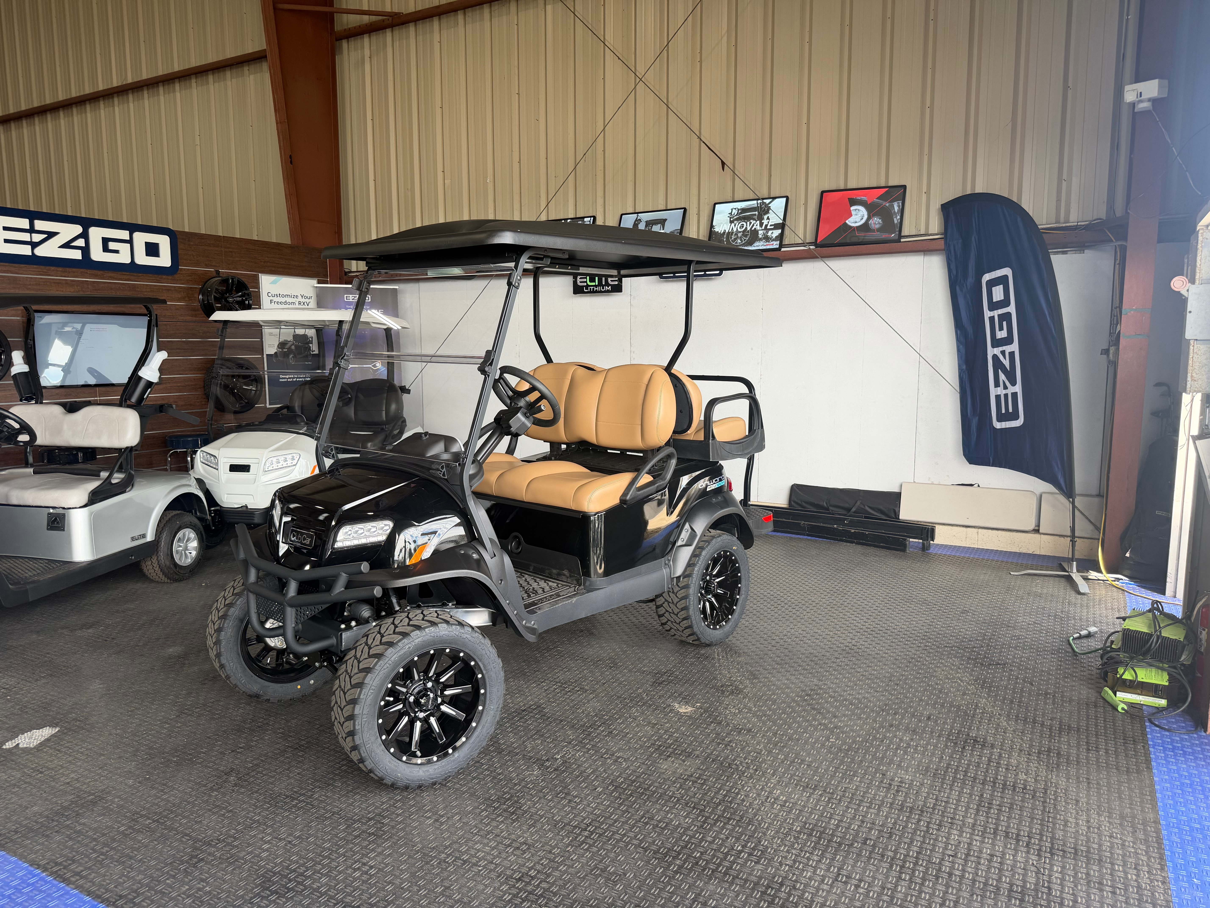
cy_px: 454
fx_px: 839
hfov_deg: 71.6
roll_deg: +0.5
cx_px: 605
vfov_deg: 56.8
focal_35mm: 24
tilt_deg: -7.1
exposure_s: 1/183
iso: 64
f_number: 1.78
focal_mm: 6.76
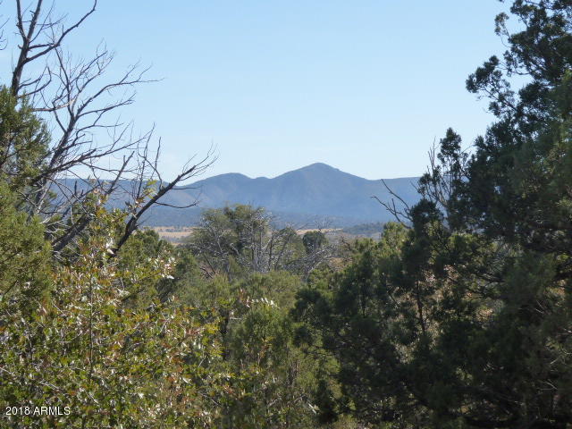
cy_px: 214
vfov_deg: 15.1
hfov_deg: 20.0
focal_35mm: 98
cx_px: 286
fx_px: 1619
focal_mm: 17.5
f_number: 7.1
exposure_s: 1/160
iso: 80
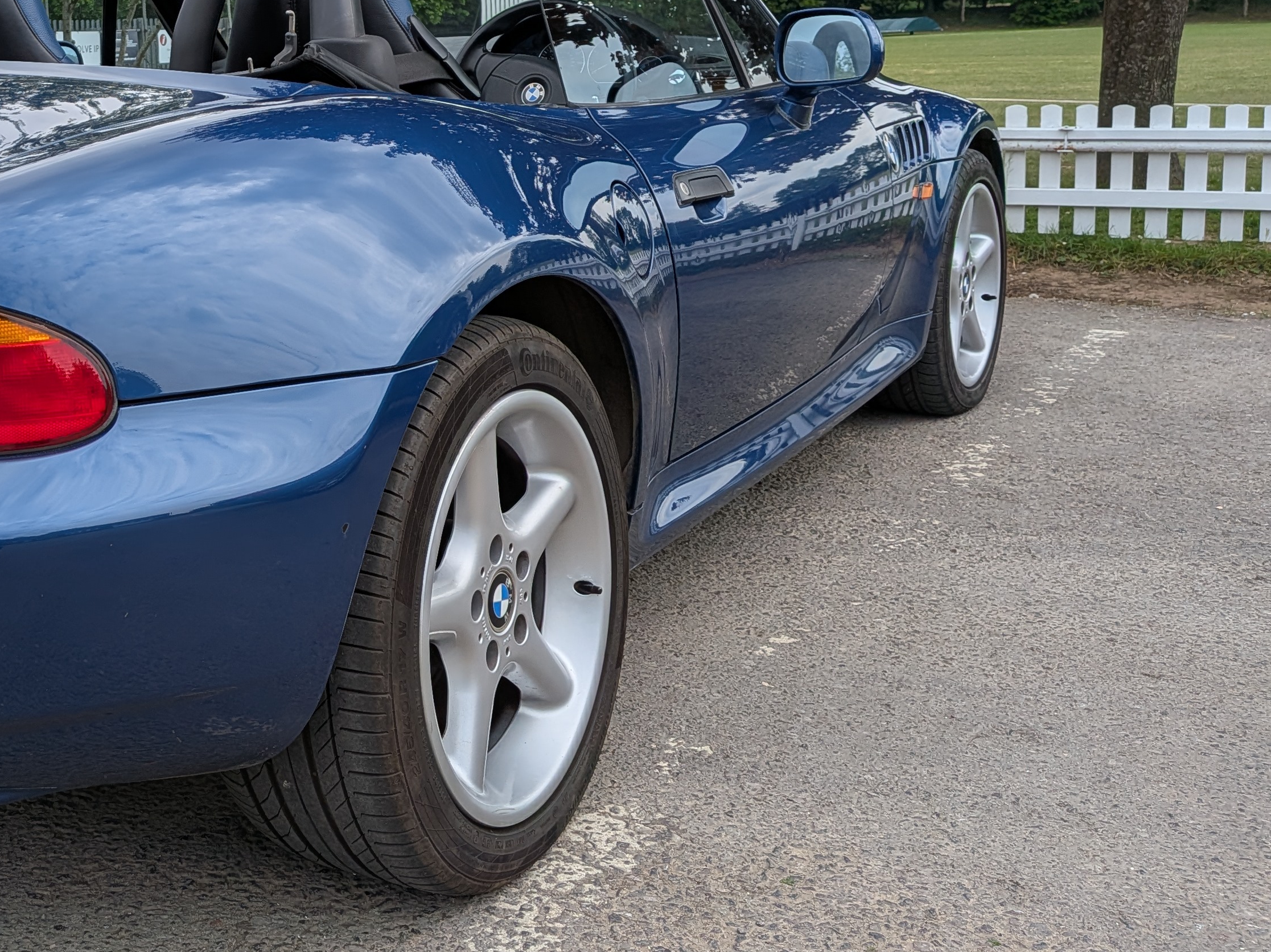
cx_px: 204
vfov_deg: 33.0
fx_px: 1579
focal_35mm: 43
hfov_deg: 41.4
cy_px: 253
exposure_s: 1/1462
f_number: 1.7
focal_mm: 4.53
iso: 29
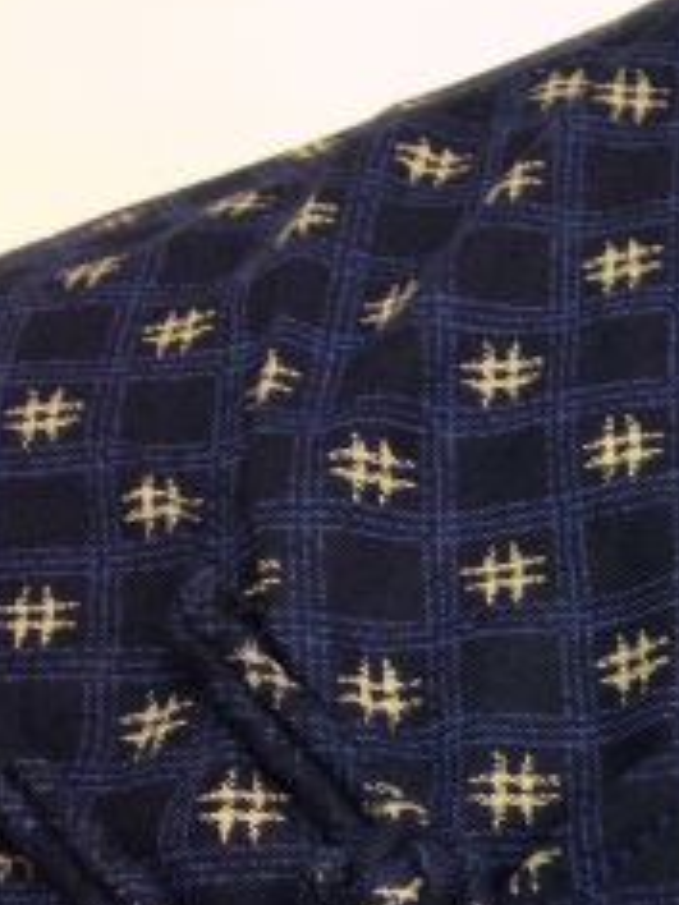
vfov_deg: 20.8
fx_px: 2432
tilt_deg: -14.5
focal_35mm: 93
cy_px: 732
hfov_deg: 15.0
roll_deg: +1.6
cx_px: 946
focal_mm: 4.12
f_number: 2.4
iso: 125
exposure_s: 1/20
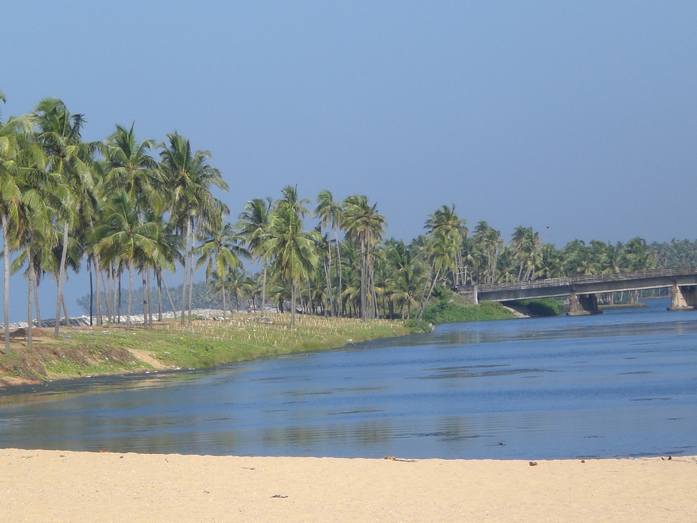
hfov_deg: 13.3
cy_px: 357
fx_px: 2980
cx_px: 367
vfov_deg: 10.0
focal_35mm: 148
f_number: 5.4
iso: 50
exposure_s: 1/320
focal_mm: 16.51
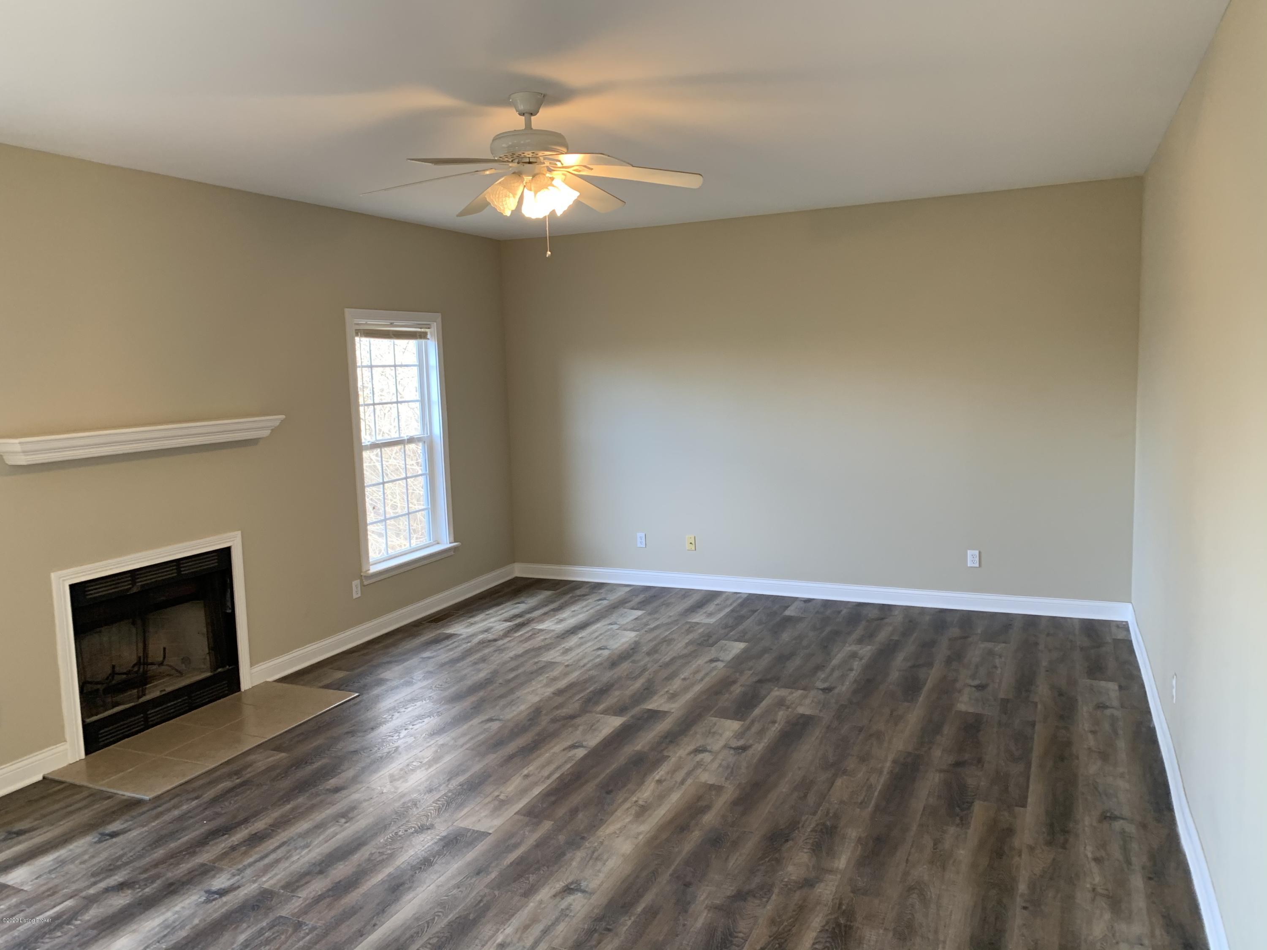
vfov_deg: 53.1
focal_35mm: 26
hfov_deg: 67.3
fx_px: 952
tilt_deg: -3.6
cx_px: 634
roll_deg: +1.1
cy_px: 475
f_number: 1.8
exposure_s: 1/60
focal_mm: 4.25
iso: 125
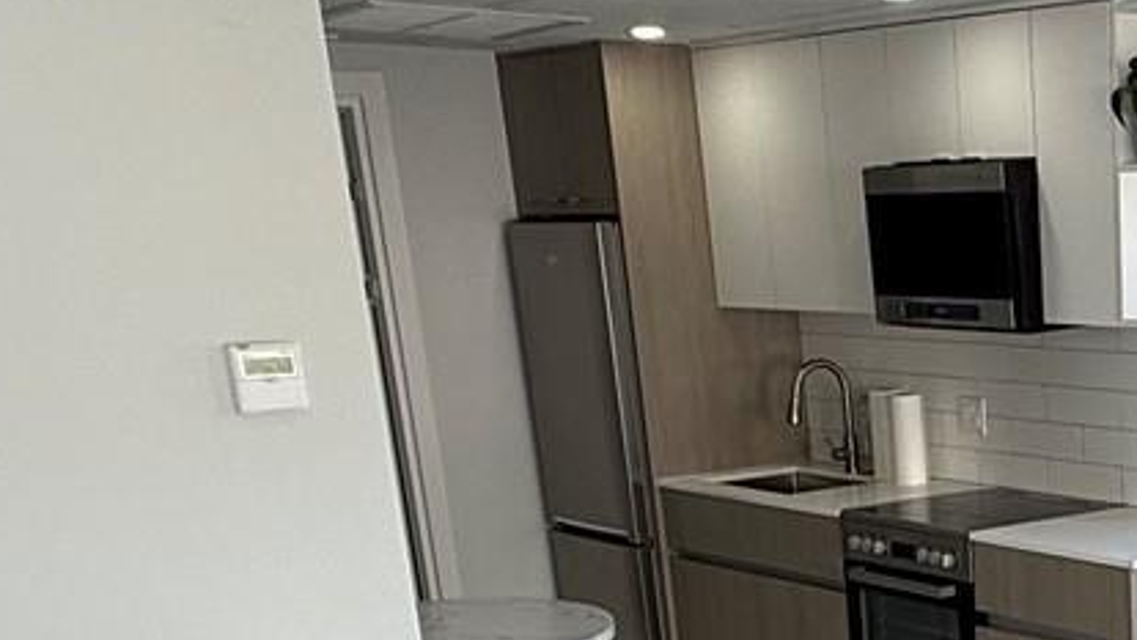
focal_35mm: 59
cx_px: 1195
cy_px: 882
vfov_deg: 18.6
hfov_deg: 32.0
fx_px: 1779
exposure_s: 1/200
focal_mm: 2.22
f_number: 2.2
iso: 64
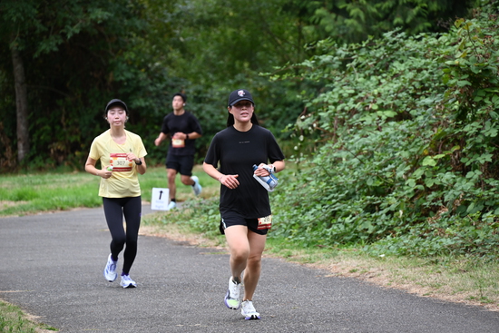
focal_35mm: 200
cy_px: 166
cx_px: 250
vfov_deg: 6.9
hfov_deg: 10.3
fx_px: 2773
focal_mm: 200
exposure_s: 1/250
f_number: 6.3
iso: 400
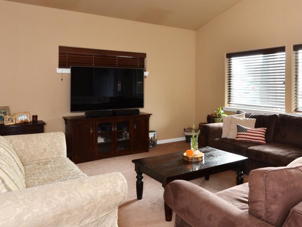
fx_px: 270
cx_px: 189
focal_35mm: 31
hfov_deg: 57.6
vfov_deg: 45.0
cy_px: 81
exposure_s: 1/60
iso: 500
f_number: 6.3
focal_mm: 19
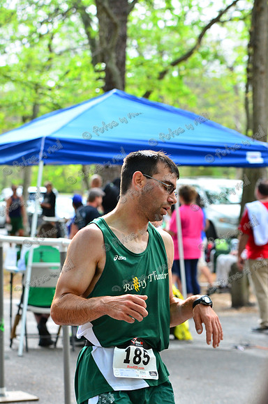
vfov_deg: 15.9
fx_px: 1447
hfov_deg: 10.6
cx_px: 134
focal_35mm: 129
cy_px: 202
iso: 720
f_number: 5.6
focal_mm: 86
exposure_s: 1/400
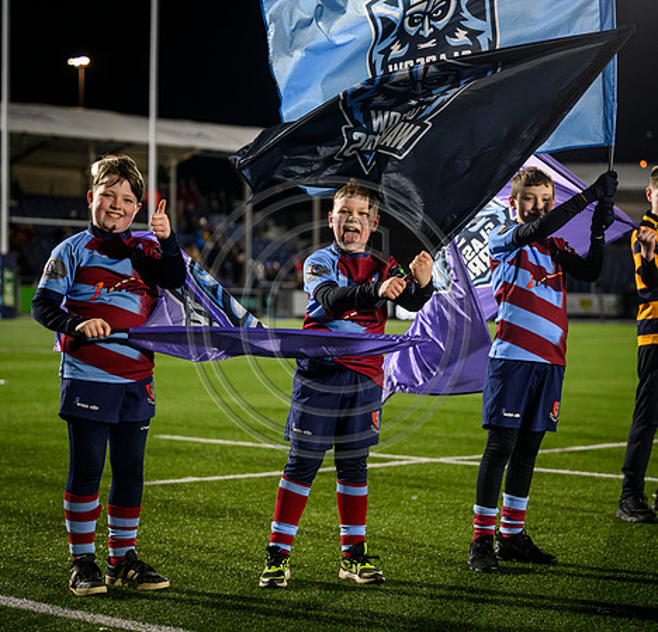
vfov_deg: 19.0
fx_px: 1895
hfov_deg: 19.7
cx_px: 345
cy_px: 324
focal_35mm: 90
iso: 2500
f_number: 2.8
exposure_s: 1/1250
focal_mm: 70
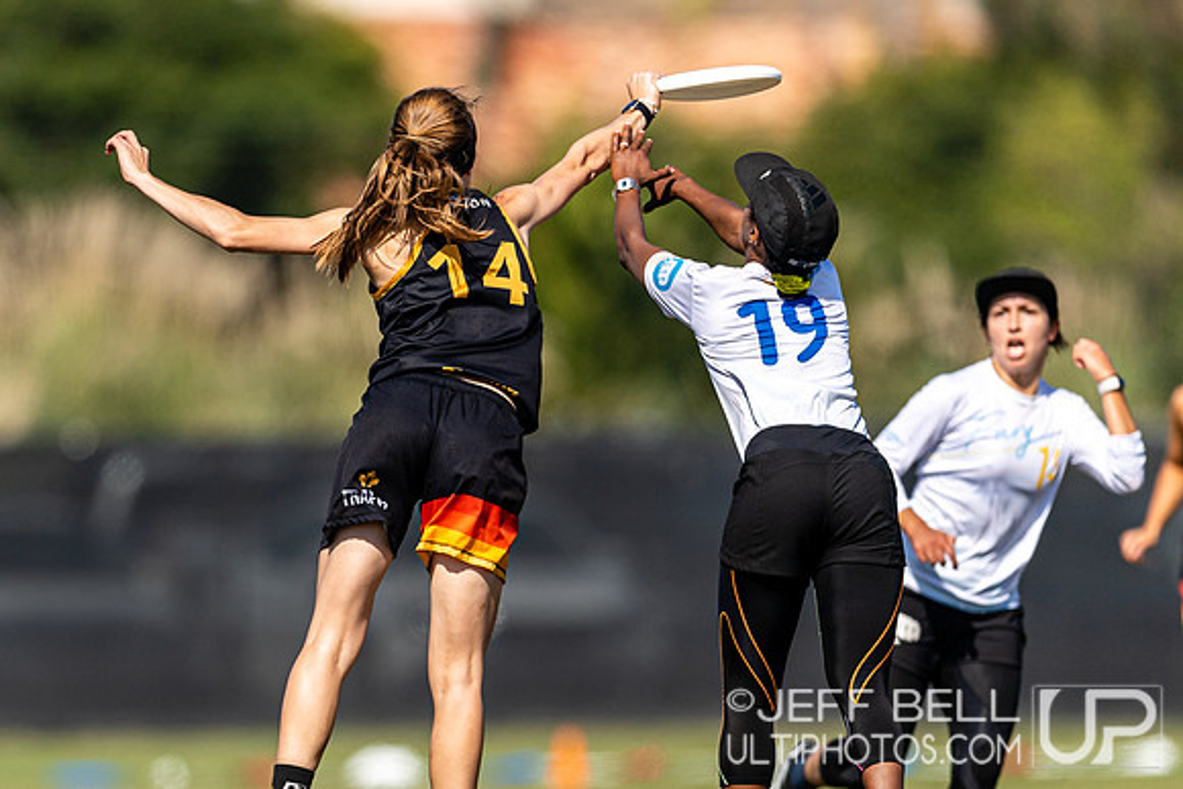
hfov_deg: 2.8
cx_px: 420
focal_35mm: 748
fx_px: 24584
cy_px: 543
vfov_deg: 1.8
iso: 100
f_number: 2.8
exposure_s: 1/3200
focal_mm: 400
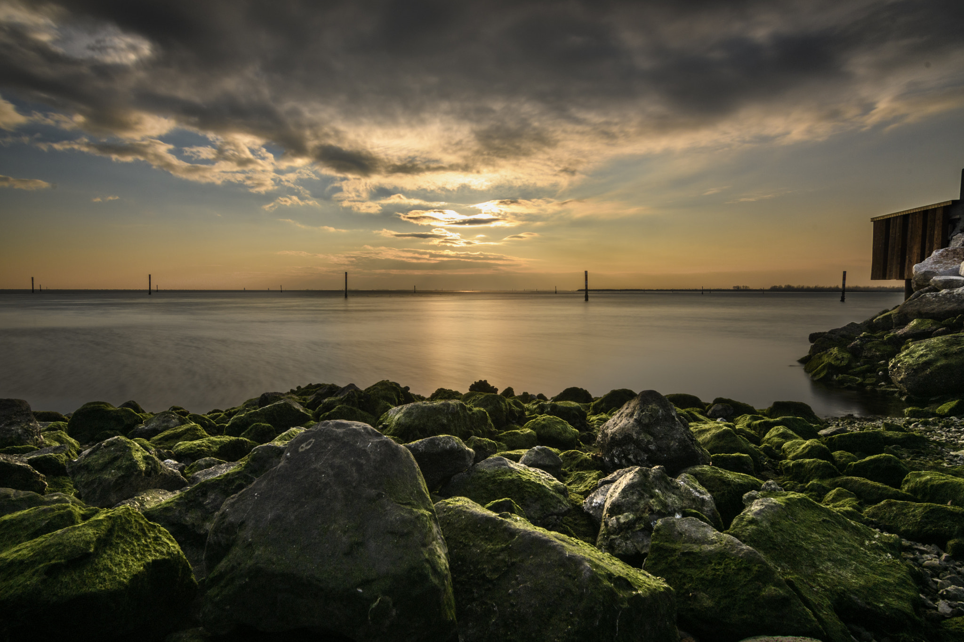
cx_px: 482
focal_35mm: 17
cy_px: 321
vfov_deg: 69.6
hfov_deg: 92.4
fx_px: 462
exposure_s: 8
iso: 100
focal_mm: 11.5
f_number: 16
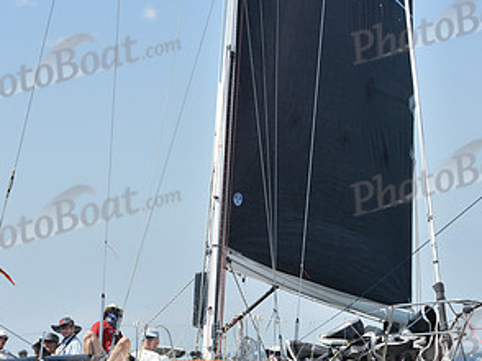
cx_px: 267
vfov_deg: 7.8
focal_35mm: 190
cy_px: 281
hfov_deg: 10.4
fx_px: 2643
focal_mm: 100
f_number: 6.3
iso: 250
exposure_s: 1/1250
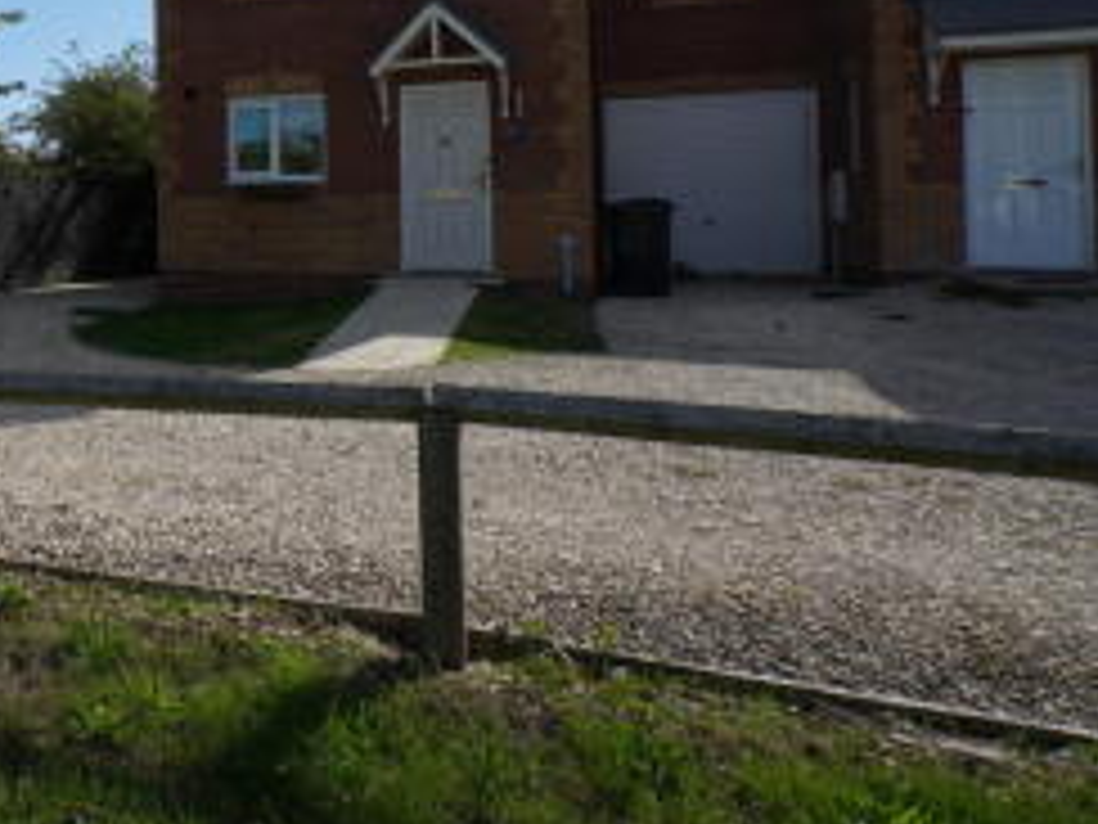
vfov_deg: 44.8
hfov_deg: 50.2
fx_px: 952
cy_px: 182
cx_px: 32
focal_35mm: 30
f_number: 14
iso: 400
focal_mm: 16
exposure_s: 1/500
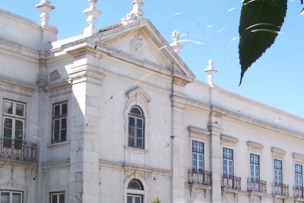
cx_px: 225
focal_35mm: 67
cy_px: 179
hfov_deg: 29.6
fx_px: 566
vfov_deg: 20.0
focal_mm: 8
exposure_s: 1/250
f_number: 4.8
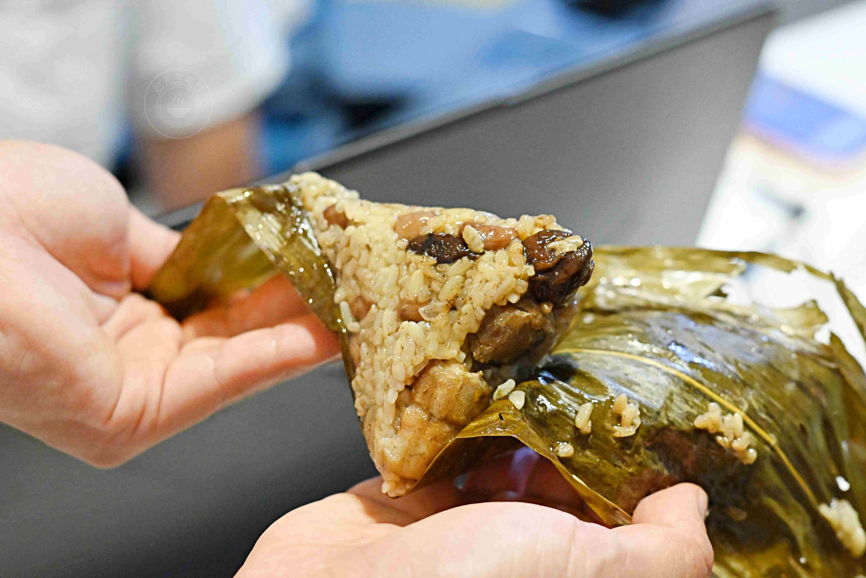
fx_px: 1804
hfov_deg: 27.0
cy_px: 289
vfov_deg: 18.2
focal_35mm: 75
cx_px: 433
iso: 4500
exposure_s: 1/200
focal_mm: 50
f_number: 3.2
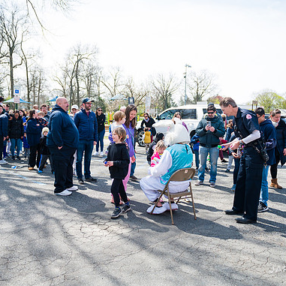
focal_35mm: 31
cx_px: 123
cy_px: 144
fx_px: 290
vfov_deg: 52.5
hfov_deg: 52.4
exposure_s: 1/1600
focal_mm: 24
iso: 200
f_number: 4
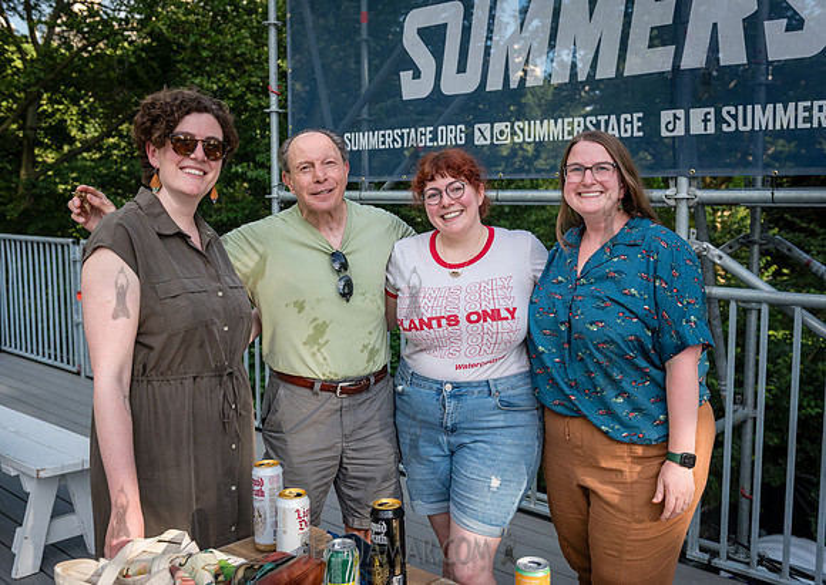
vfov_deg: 37.7
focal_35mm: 37
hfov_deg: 51.5
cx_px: 417
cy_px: 286
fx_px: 857
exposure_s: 1/800
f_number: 4
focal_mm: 34
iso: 400
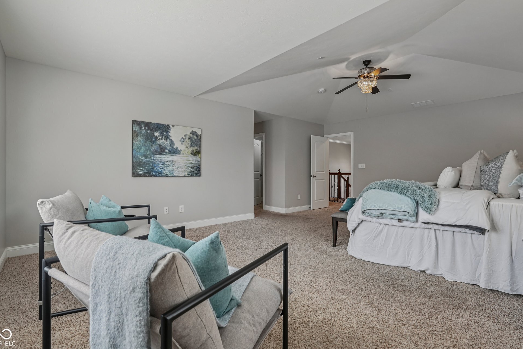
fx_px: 247
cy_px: 168
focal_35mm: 17
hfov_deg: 93.3
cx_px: 254
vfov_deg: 70.4
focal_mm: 16
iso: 640
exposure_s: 1/30
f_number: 8
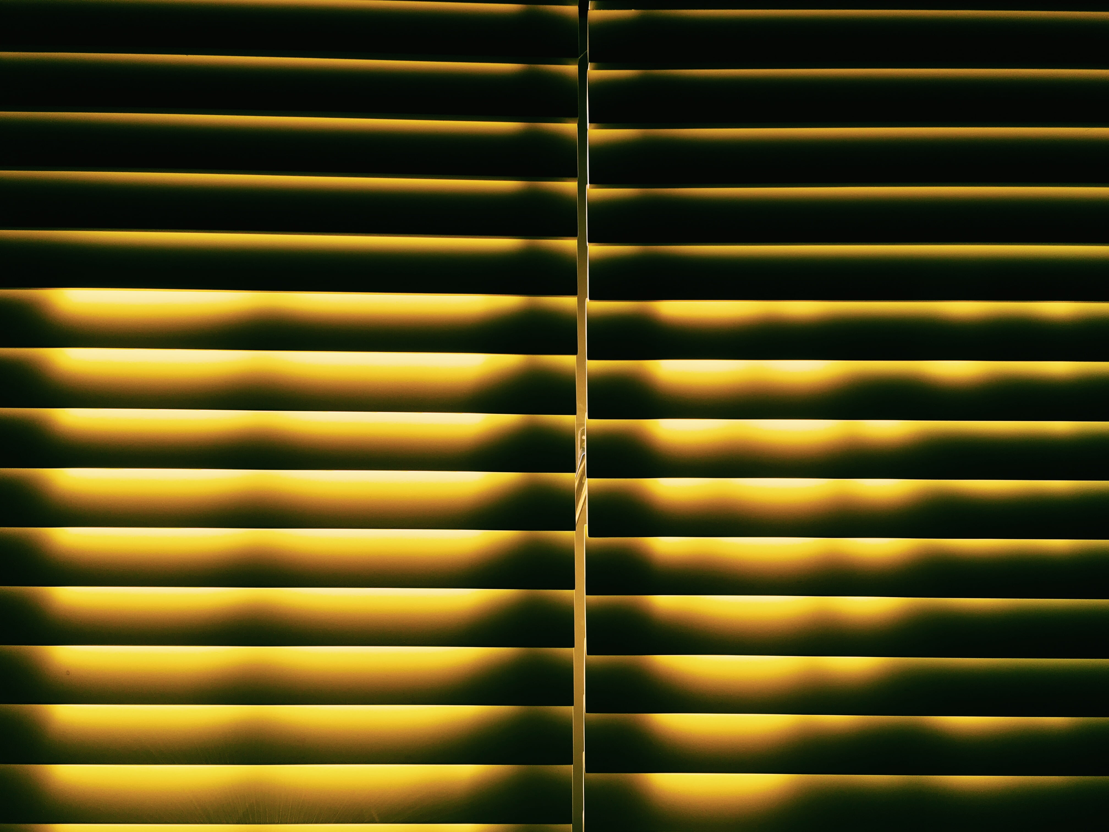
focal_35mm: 29
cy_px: 416
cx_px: 554
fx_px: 929
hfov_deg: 61.7
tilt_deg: +0.3
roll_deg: -0.8
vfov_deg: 48.2
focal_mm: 4.15
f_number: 2.2
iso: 25
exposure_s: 1/50
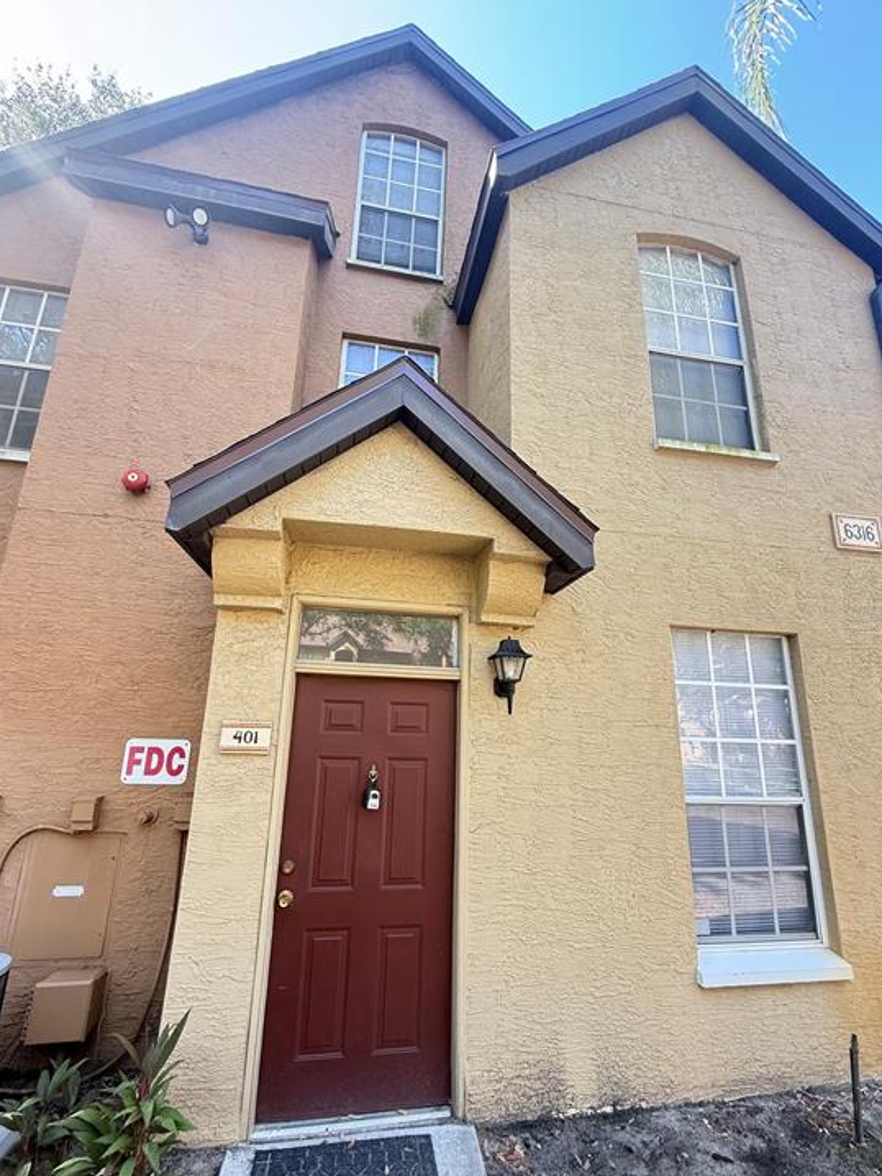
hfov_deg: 81.8
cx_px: 443
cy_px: 613
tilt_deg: +14.3
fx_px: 509
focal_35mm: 15
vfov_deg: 98.1
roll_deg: -2.1
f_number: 2.2
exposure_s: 1/99
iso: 100
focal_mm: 2.22
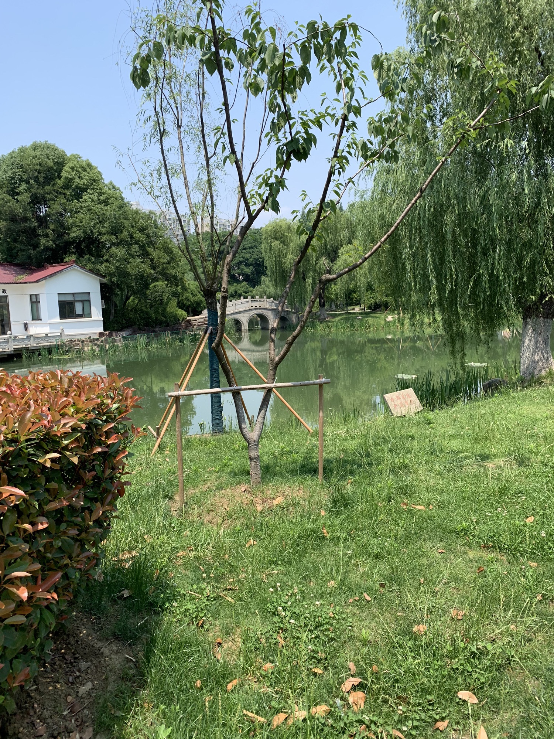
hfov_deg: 53.1
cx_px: 277
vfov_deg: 67.3
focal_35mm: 26
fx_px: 555
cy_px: 370
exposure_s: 1/1314
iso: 25
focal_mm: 4.25
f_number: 1.8
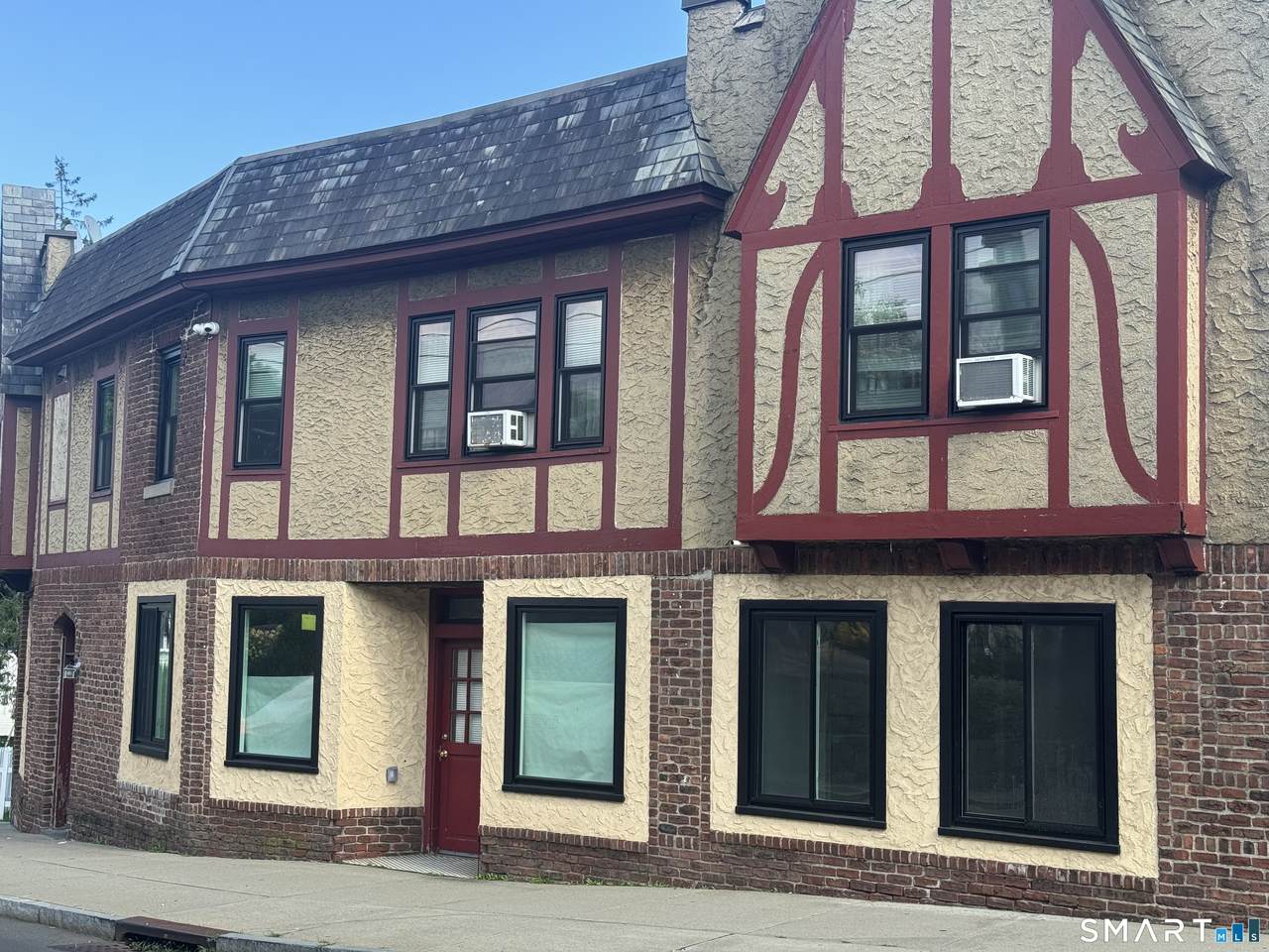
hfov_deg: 39.7
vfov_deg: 30.3
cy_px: 476
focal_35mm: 48
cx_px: 634
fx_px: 1760
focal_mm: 6.76
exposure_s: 1/1043
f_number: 1.78
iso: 64
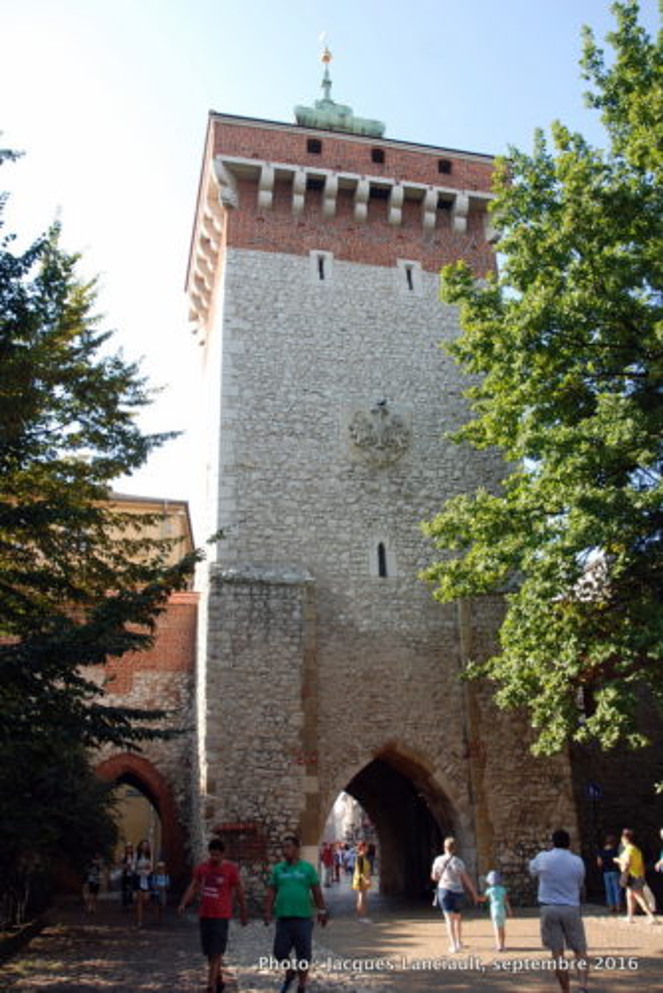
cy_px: 496
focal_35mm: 27
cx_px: 332
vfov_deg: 67.4
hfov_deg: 48.0
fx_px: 745
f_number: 5.6
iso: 100
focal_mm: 18
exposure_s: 1/125
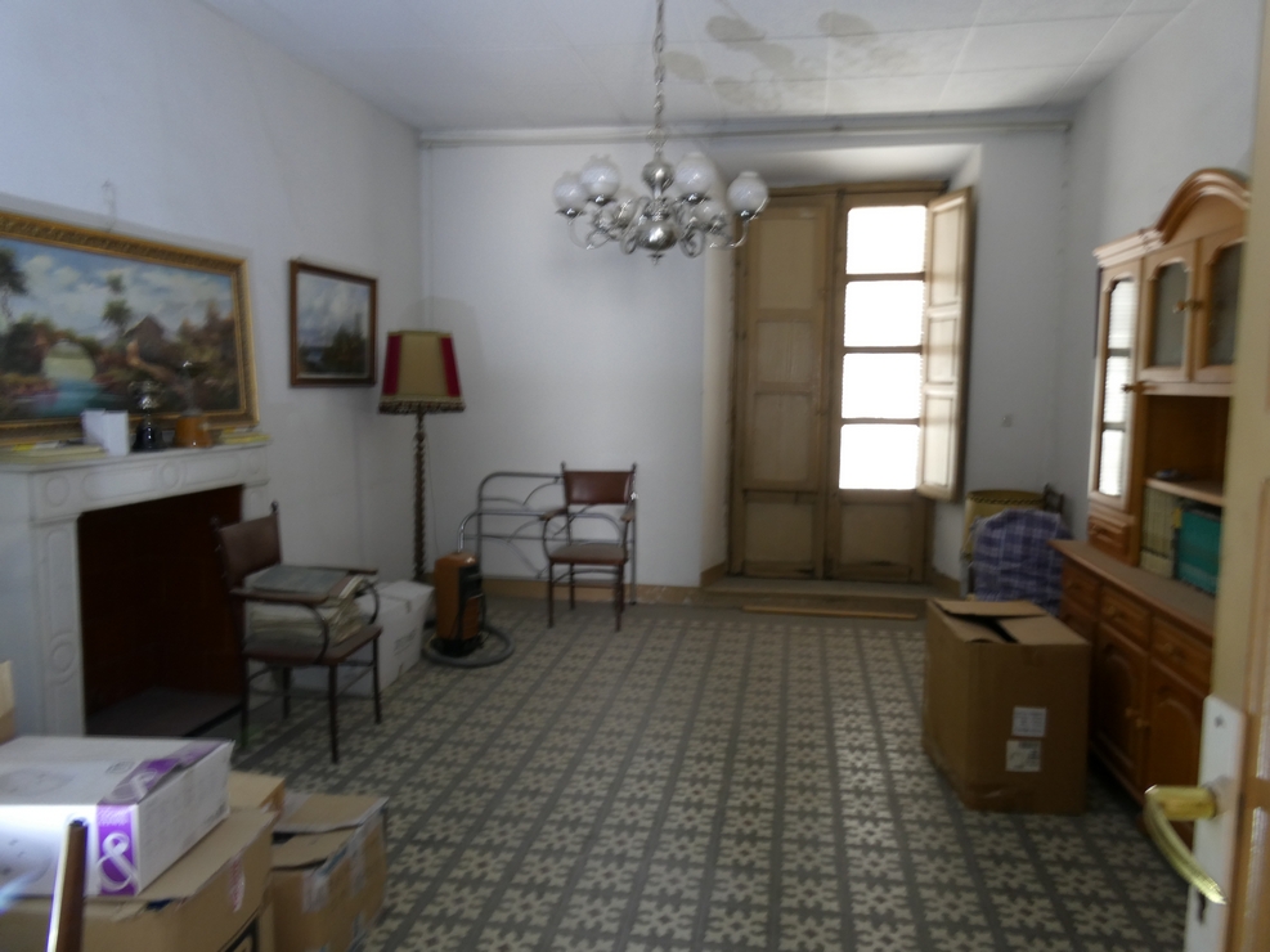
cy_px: 476
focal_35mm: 24
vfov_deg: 56.8
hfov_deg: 71.6
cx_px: 635
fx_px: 880
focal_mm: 4.3
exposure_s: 1
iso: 80
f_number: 3.3
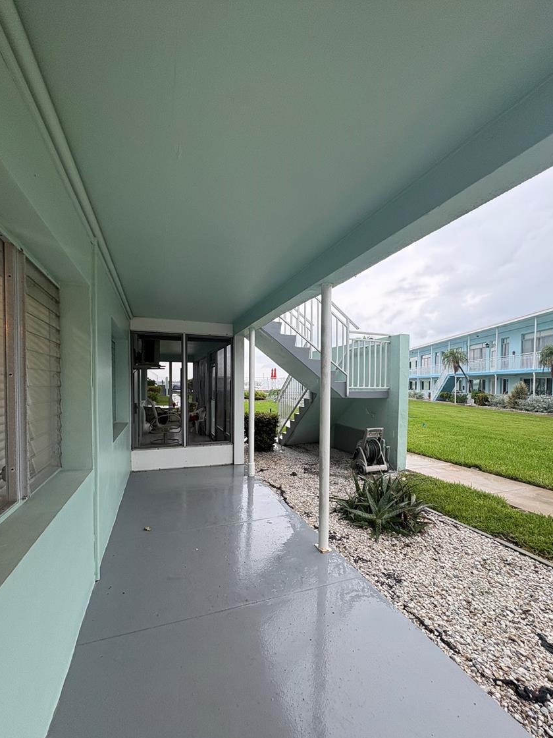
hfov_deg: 81.7
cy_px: 394
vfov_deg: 98.0
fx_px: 320
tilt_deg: -1.7
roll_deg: -0.4
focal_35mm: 15
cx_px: 283
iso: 80
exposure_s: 1/107
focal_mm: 2.22
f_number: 2.2
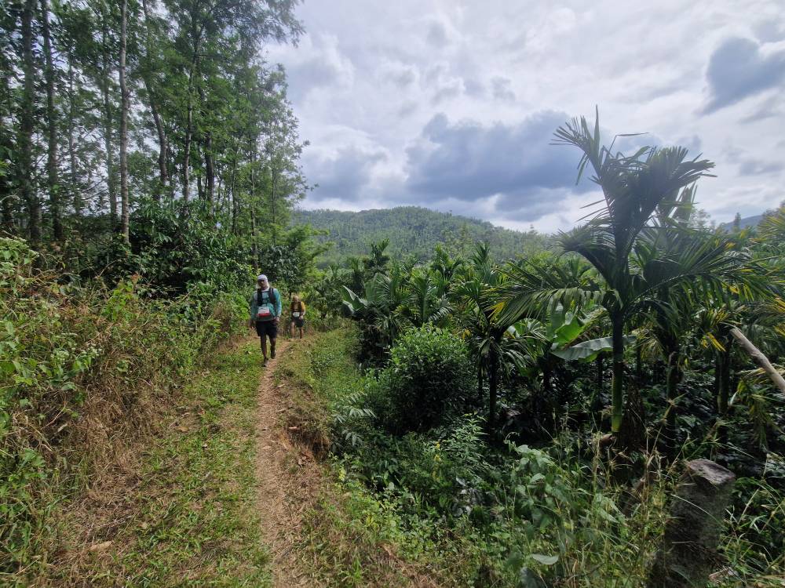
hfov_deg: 106.2
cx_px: 392
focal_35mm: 13
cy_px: 294
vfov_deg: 89.9
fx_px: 295
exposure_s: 1/2640
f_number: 2.2
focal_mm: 2.2
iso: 50
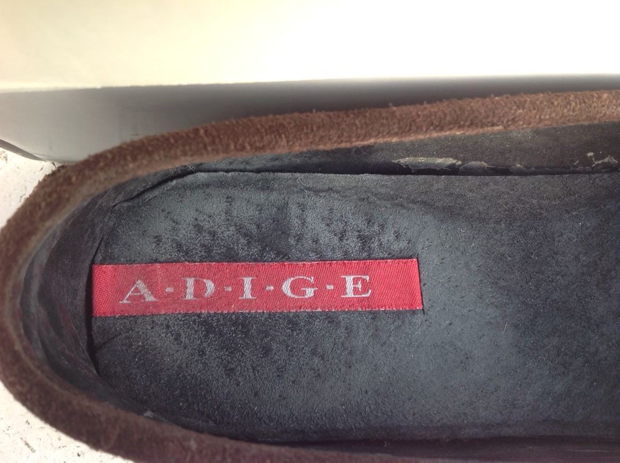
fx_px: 626
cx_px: 310
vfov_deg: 40.6
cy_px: 232
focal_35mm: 35
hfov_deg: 52.7
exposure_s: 1/40
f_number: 2.4
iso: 50
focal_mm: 4.28
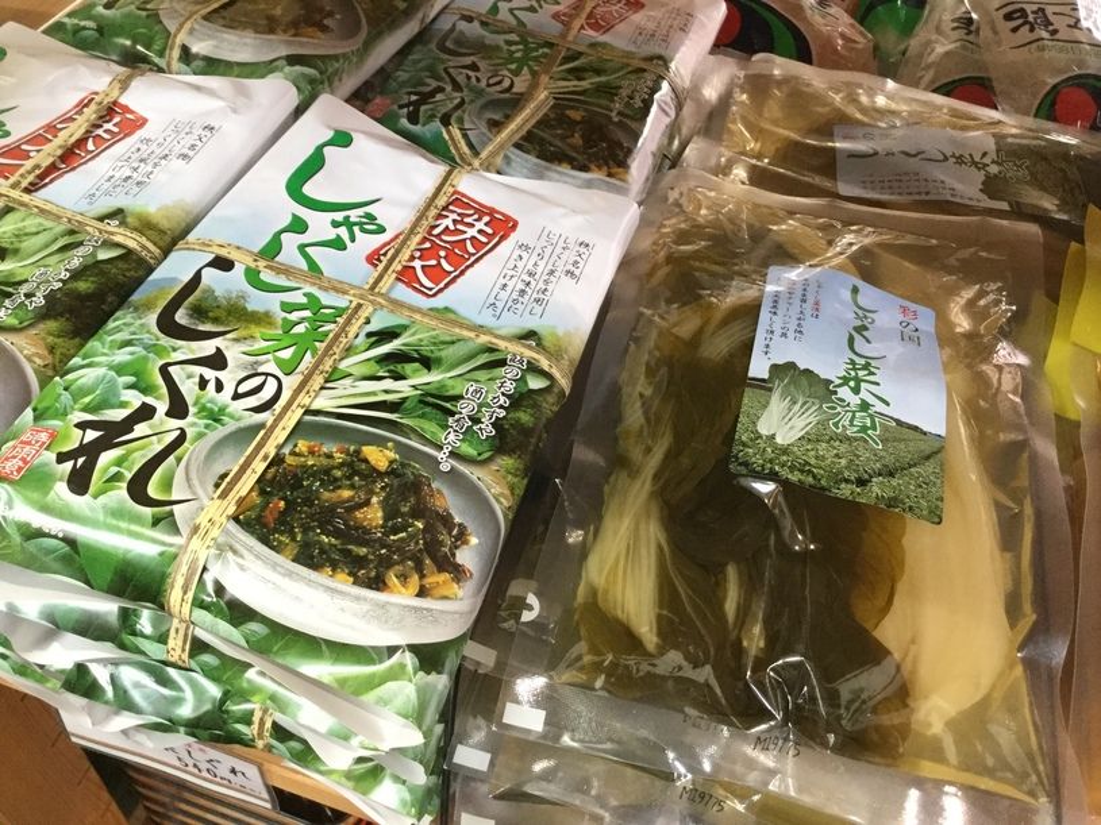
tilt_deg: -49.5
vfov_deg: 45.4
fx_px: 986
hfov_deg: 58.4
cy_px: 412
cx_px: 550
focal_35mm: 31
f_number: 2.4
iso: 160
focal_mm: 3.3
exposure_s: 1/30
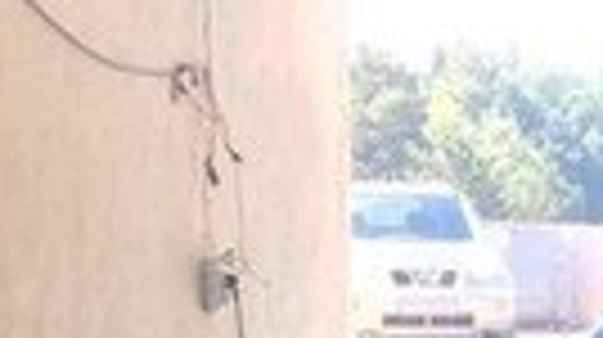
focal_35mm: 156
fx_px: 2491
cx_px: 990
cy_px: 922
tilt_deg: -16.2
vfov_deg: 7.1
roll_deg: -2.7
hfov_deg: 12.8
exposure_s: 1/101
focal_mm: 4.15
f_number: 2.2
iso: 32
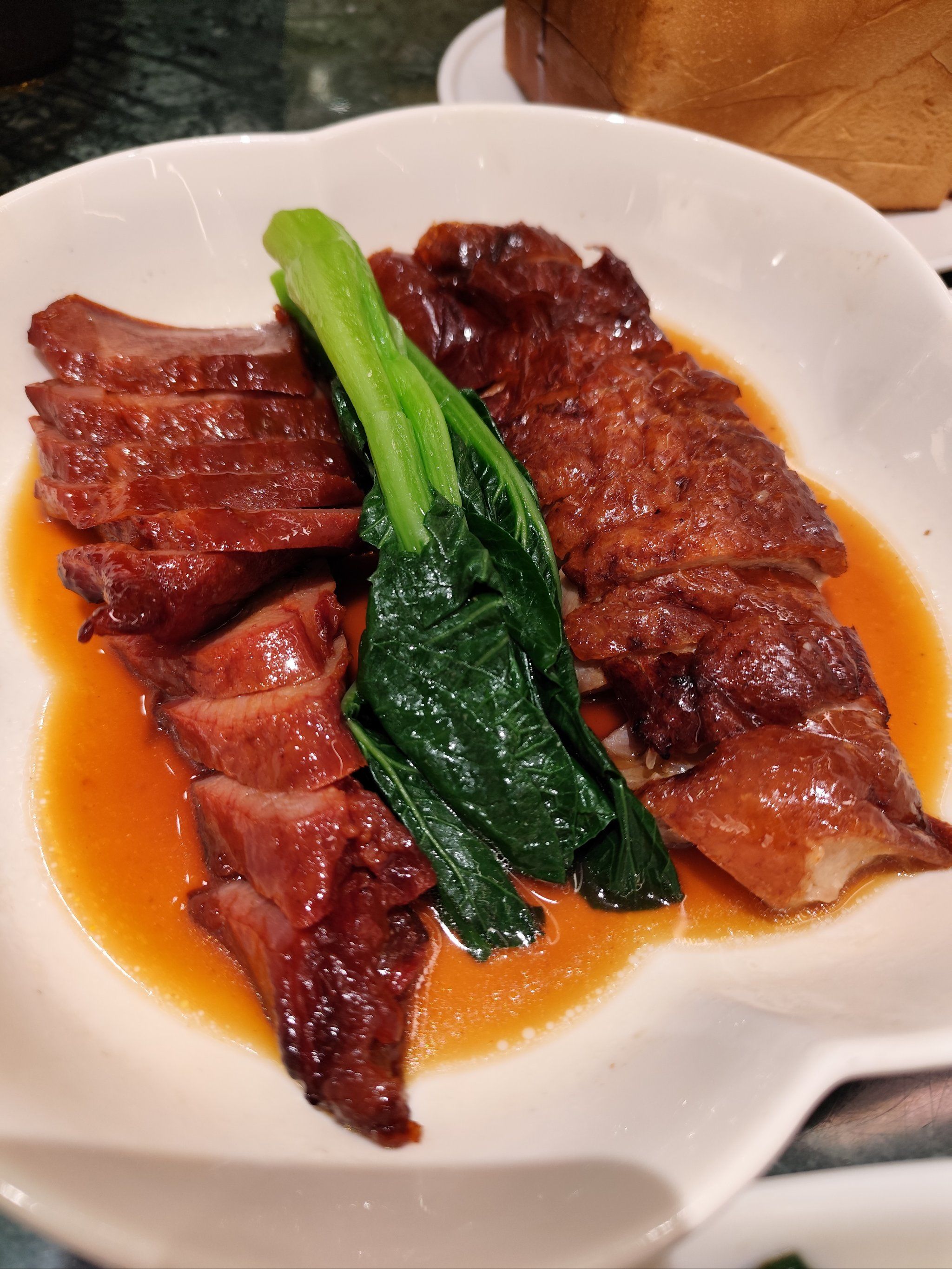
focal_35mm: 23
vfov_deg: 73.9
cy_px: 634
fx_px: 843
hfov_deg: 58.9
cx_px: 476
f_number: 1.65
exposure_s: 1/100
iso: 200
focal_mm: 6.14
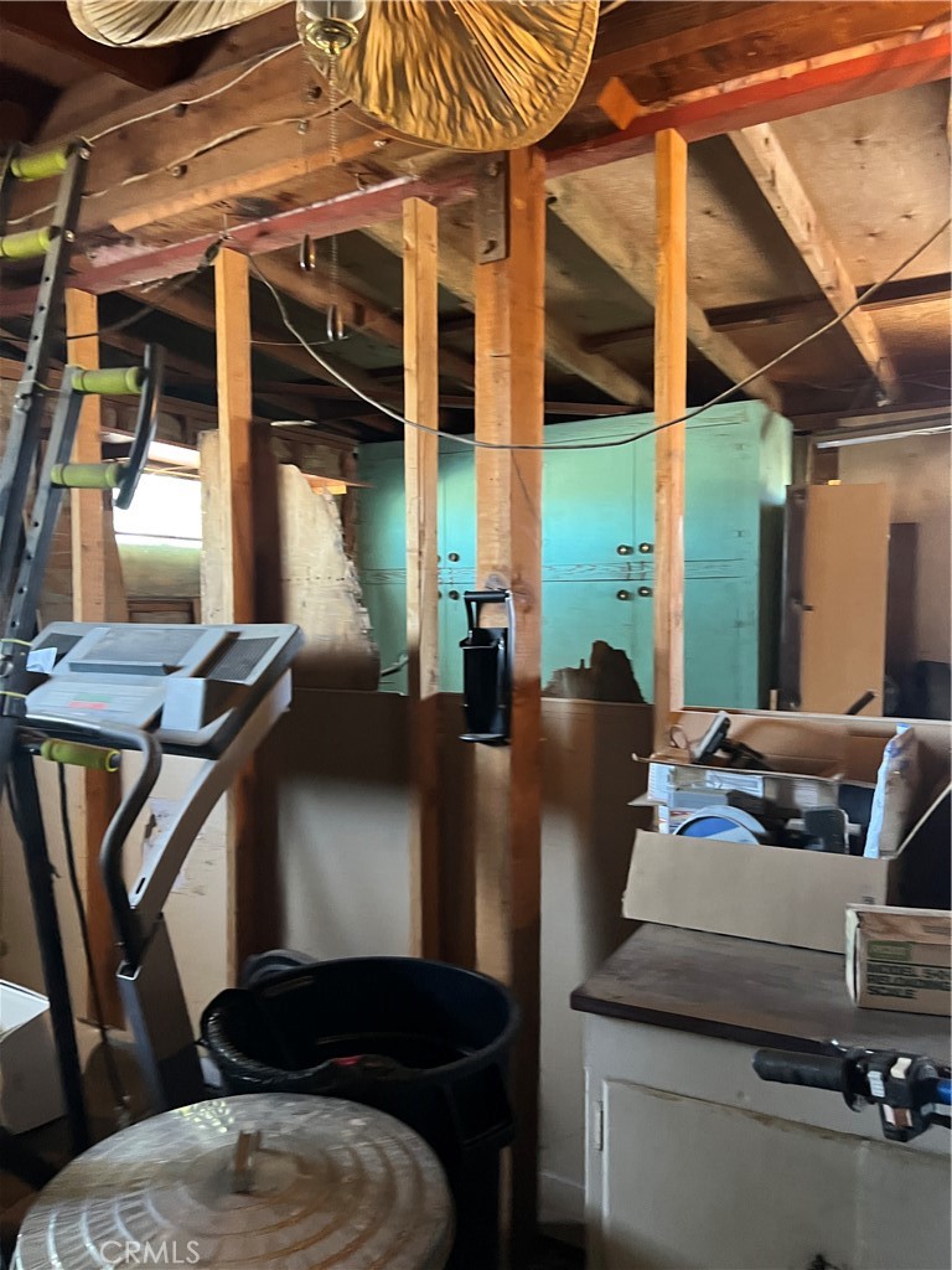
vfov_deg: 67.3
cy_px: 635
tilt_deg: -0.5
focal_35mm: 26
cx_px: 476
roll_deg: -2.4
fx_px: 953
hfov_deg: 53.1
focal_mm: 5.7
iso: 500
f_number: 1.5
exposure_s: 1/40
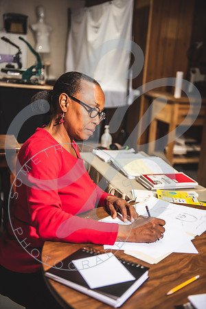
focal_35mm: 48
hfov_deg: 28.1
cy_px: 154
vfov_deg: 41.1
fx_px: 412
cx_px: 103
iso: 50
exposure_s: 1/160
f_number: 2.8
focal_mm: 48
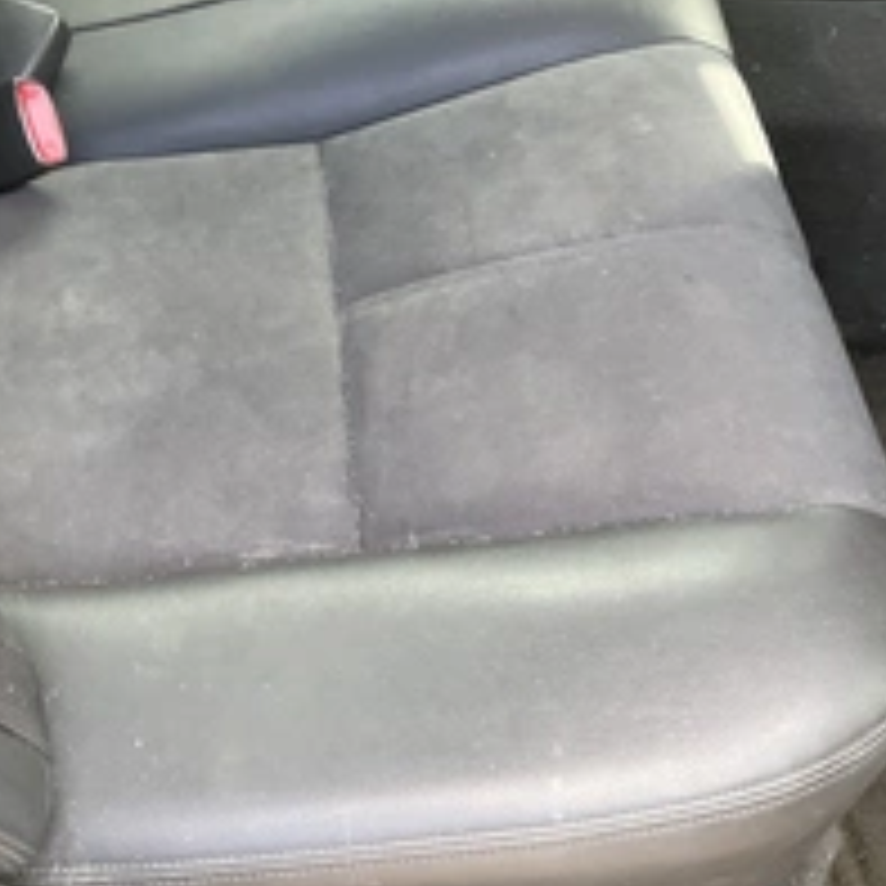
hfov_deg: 32.6
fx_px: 1506
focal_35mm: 52
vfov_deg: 32.7
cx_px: 324
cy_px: 387
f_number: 1.8
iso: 64
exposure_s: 1/108
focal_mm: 3
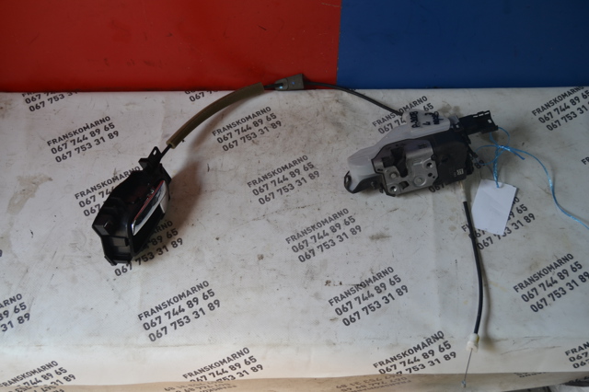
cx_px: 294
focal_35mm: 45
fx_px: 736
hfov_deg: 43.6
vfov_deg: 29.8
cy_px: 196
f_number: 5.6
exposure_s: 1/125
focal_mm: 30
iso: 250
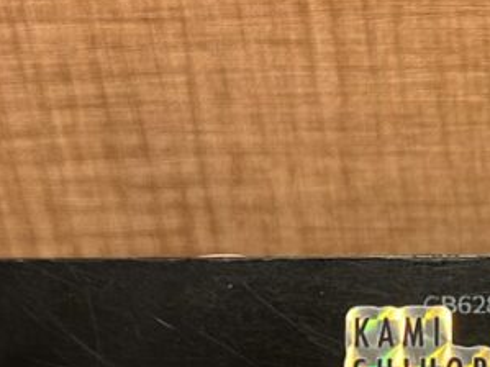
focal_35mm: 89
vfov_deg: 16.6
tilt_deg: -27.0
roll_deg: +1.4
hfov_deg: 20.6
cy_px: 226
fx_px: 1259
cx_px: 587
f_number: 1.5
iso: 125
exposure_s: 1/50
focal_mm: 5.7
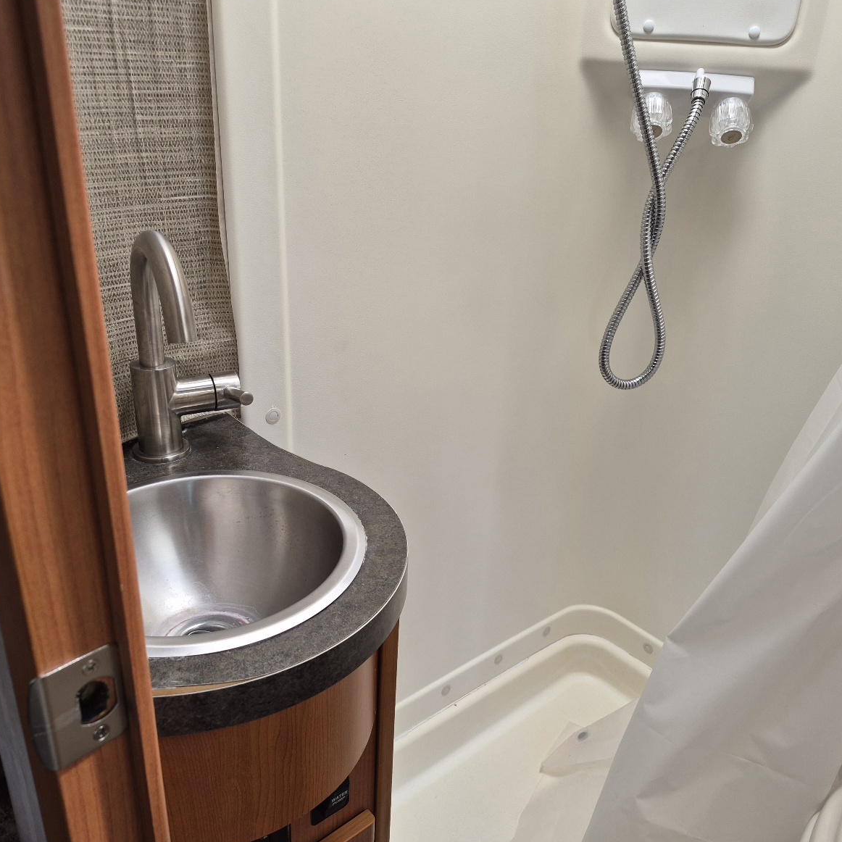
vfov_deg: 57.3
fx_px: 771
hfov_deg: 57.2
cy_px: 425
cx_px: 454
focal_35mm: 28
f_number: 1.8
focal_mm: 5.4
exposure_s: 1/182
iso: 80
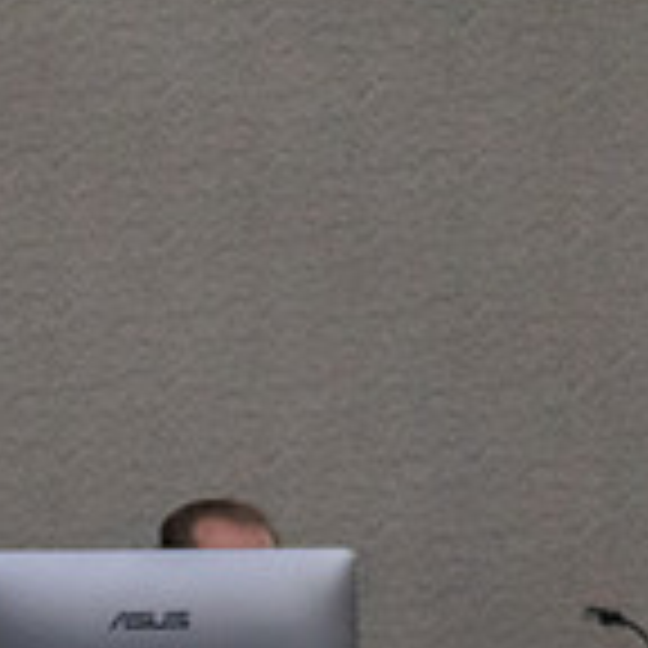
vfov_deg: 3.2
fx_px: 11415
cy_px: 623
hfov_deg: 3.2
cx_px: -333
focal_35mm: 539
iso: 4000
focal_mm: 105
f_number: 4.8
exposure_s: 1/60
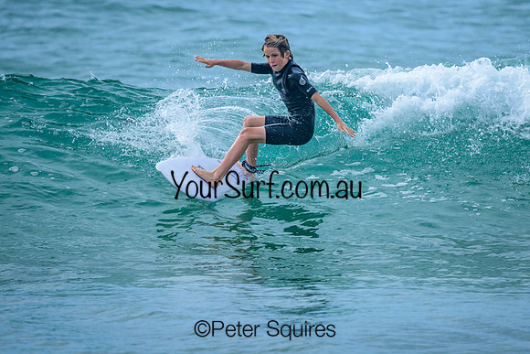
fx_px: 15800
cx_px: 307
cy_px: 124
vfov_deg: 1.3
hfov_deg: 1.9
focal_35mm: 1073
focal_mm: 800
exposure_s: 1/3200
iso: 400
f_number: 6.3
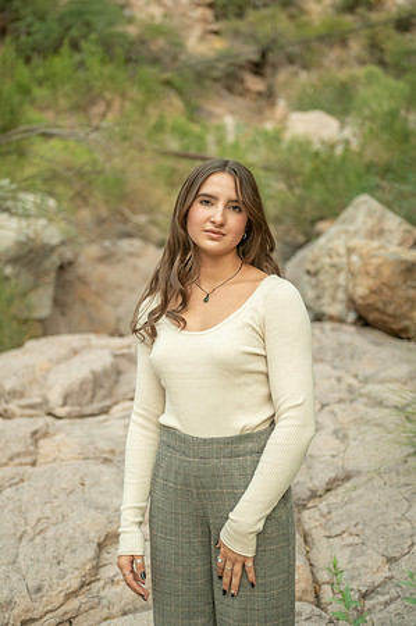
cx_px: 208
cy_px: 313
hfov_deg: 24.1
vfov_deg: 35.7
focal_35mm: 56
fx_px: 973
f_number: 2.8
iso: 640
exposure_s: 1/125
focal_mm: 56
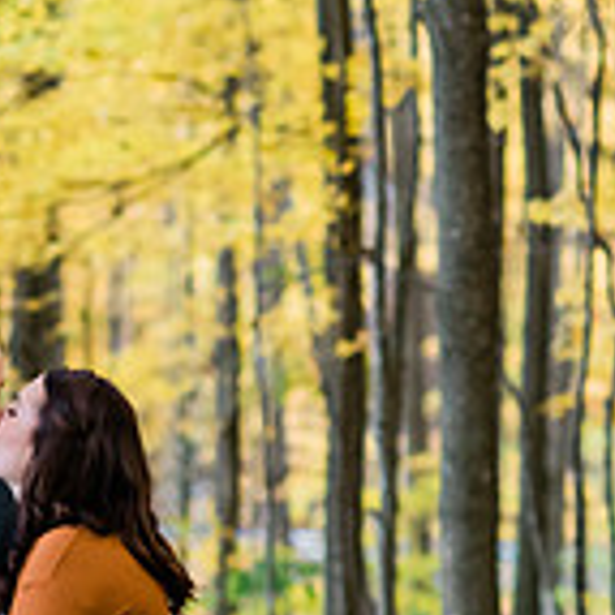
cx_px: -159
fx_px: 5889
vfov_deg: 5.9
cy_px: 776
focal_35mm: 293
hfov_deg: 5.9
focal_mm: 85
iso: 500
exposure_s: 1/200
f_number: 2.8
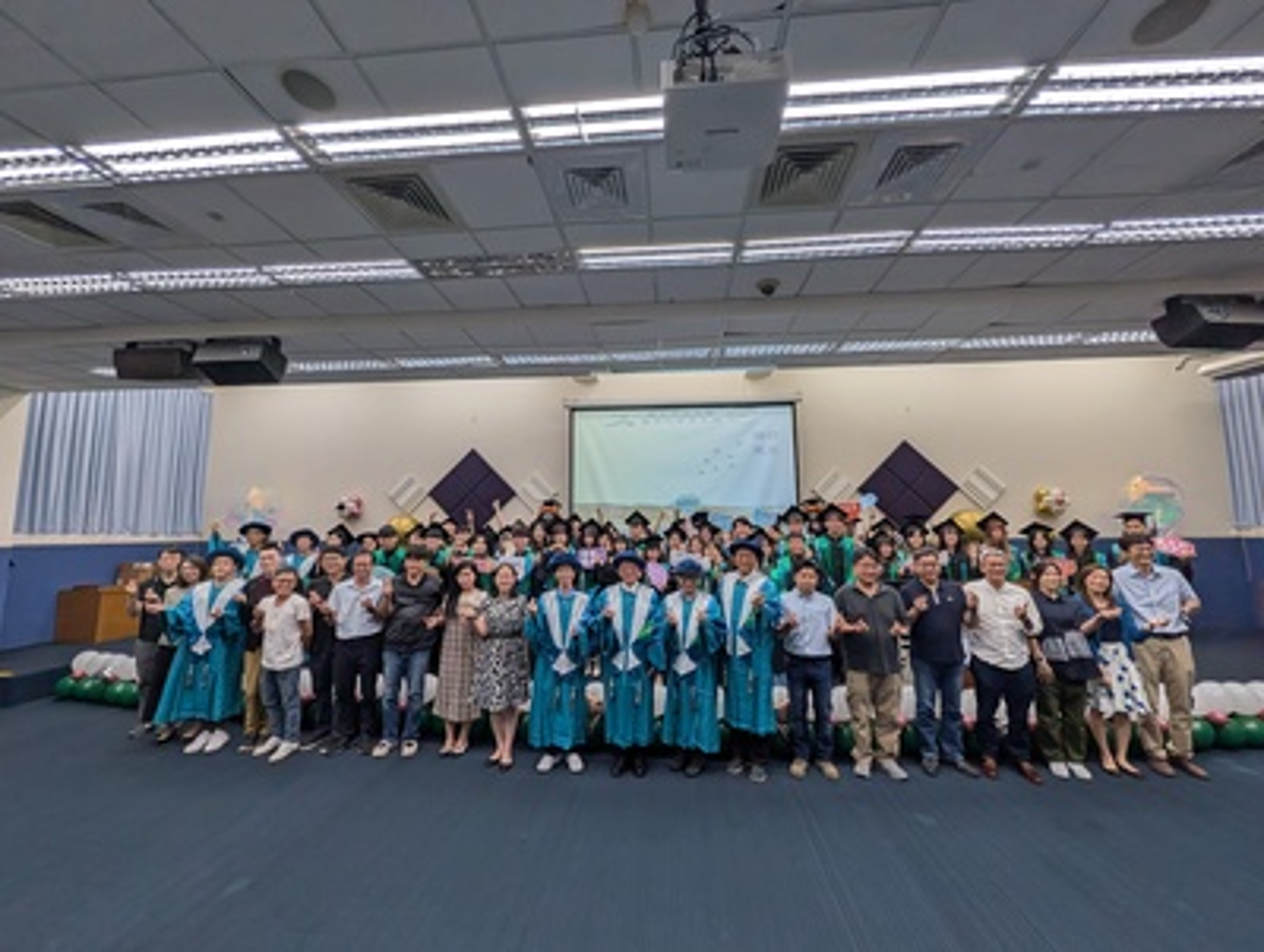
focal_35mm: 12
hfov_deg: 110.5
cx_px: 632
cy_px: 476
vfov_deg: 94.6
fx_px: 439
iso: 40
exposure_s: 1/368
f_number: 1.7
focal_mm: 2.02
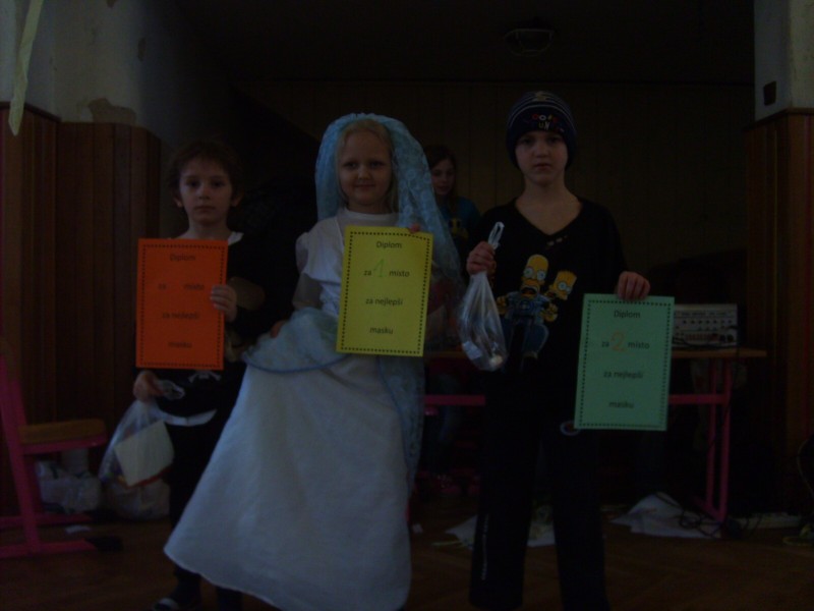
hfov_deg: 52.6
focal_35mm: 35
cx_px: 407
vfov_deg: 40.7
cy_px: 306
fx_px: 823
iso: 100
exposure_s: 1/30
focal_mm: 5.8
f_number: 2.8
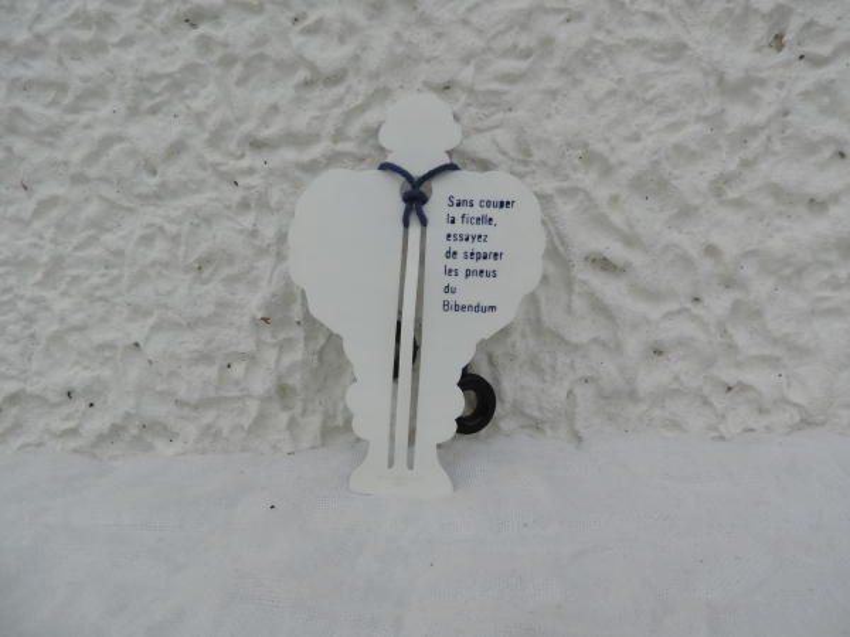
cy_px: 318
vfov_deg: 56.8
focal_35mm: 24
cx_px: 425
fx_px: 589
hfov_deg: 71.6
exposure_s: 1/640
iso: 80
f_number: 3
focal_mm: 4.3
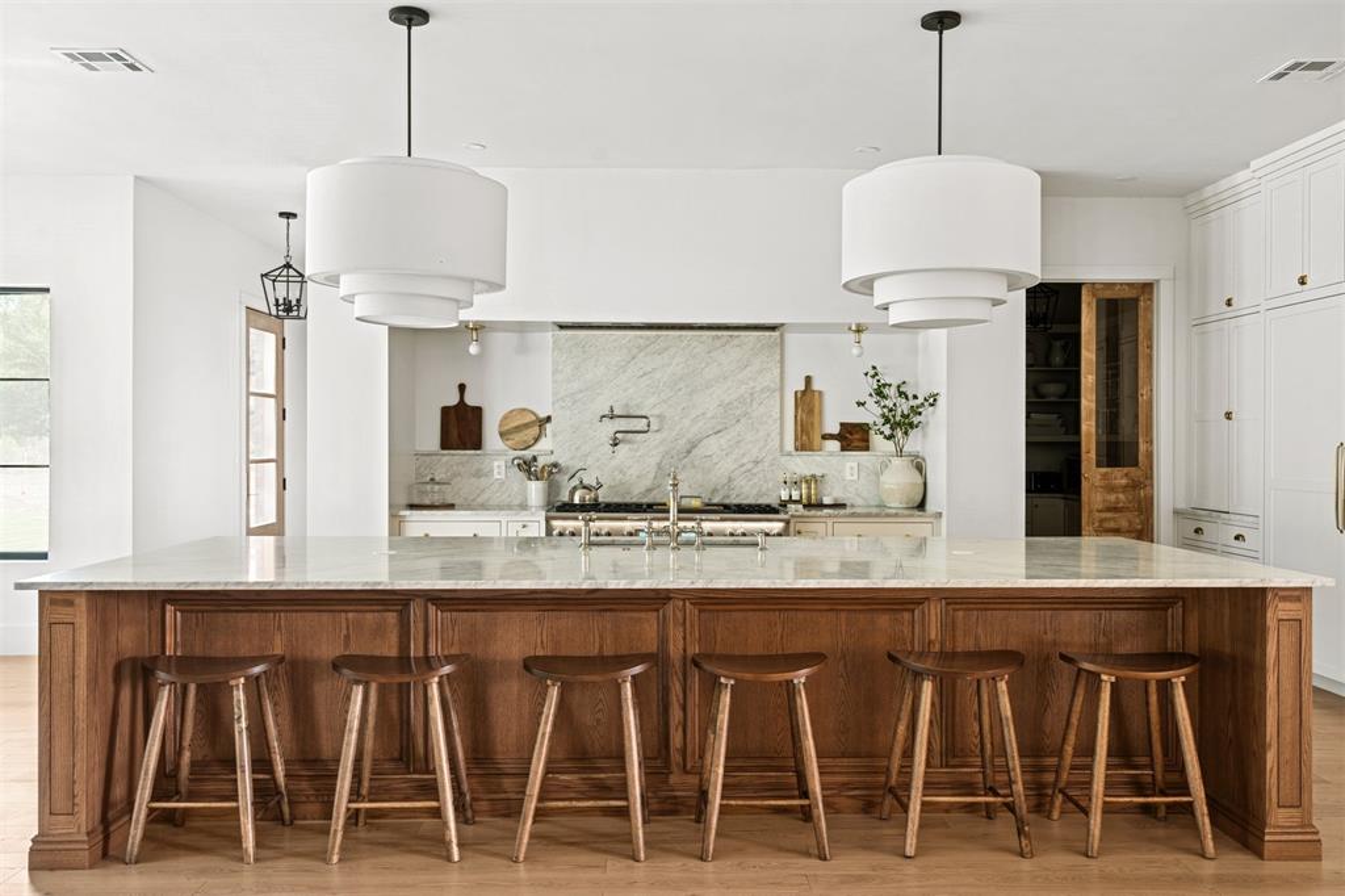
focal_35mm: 29
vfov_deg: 44.9
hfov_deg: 63.7
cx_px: 672
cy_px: 448
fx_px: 1083
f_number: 8
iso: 200
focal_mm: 29
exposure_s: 1/8
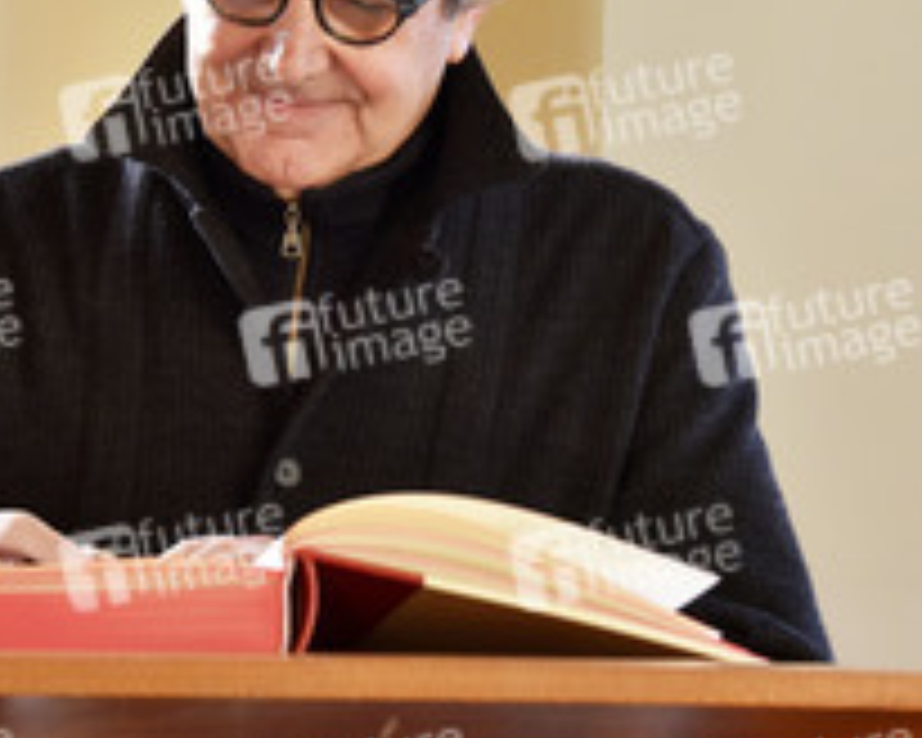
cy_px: 220
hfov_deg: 8.1
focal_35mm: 239
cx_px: 236
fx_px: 6522
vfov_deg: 6.5
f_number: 6.3
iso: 2000
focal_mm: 116
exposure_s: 1/160
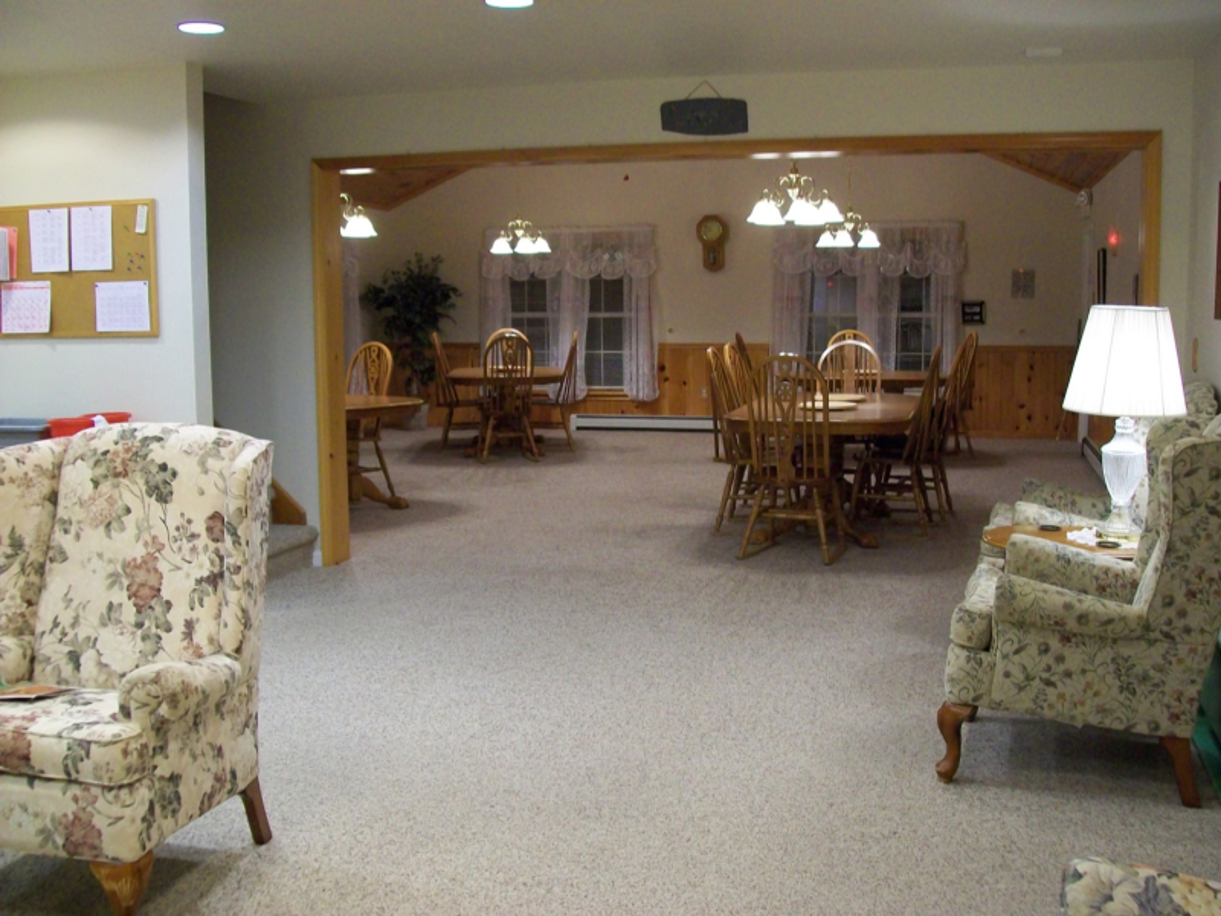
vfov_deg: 39.7
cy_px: 458
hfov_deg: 51.4
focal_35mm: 36
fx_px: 1270
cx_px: 610
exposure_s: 1/20
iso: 160
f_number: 2.7
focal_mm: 6
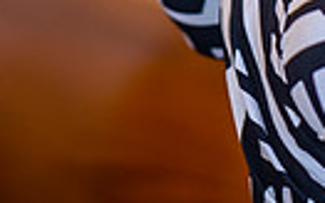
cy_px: -282
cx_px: 258
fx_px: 3252
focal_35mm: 367
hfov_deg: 5.7
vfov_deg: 3.5
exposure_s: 1/100
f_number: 1.6
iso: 280
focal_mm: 105
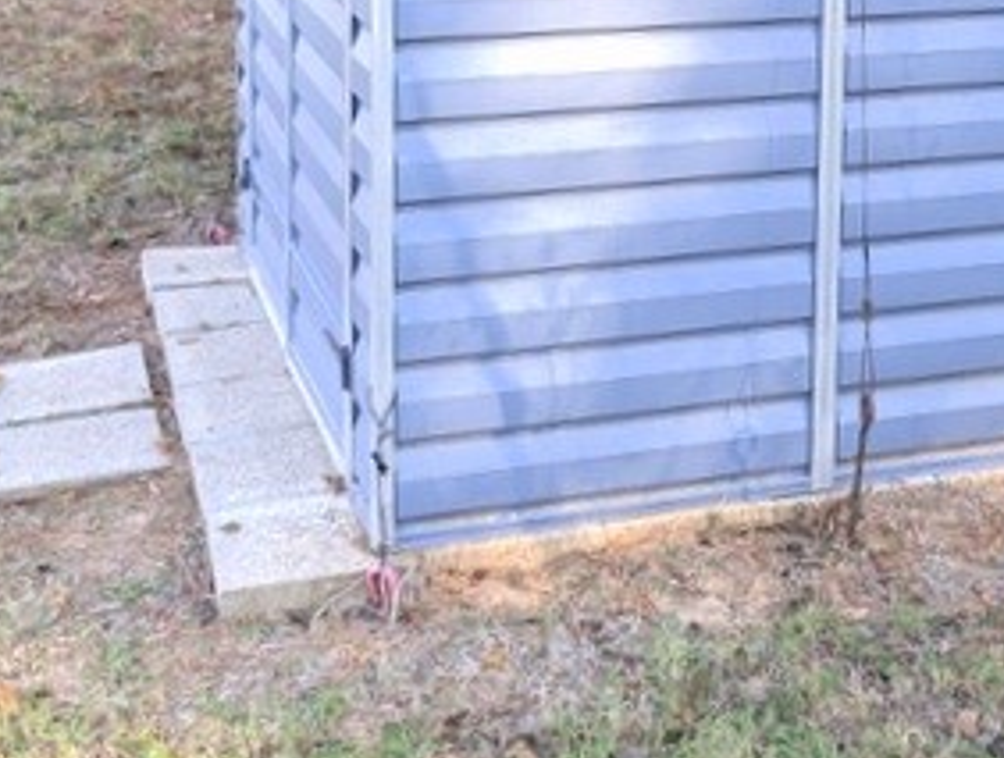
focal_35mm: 68
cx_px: 879
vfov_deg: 20.7
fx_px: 1977
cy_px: -66
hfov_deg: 27.6
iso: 18
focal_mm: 6.9
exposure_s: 1/354
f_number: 1.68
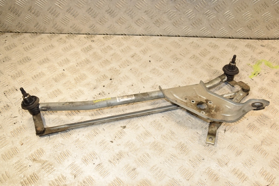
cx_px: 140
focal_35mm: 33
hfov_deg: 57.2
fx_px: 256
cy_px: 93
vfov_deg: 39.9
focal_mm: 22
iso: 800
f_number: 8
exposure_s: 1/200
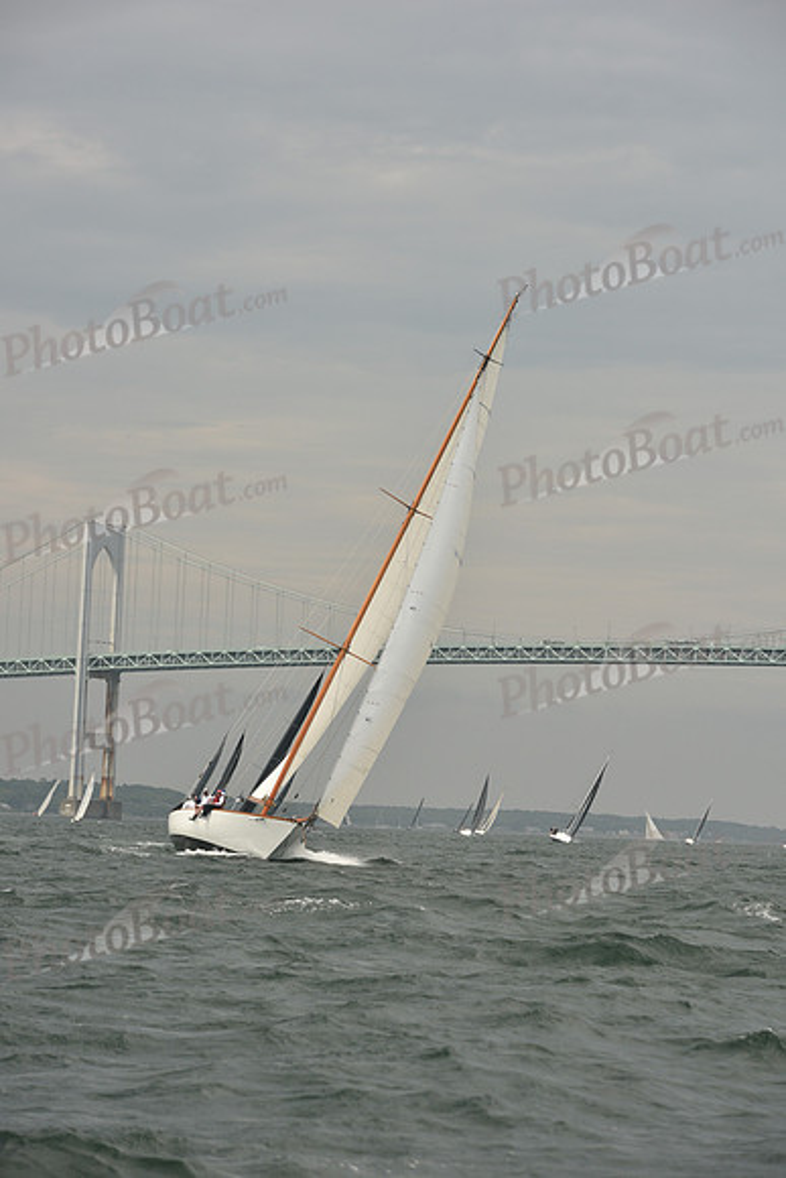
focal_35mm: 102
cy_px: 589
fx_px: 3338
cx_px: 393
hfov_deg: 13.4
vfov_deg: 20.0
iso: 250
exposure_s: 1/640
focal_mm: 102
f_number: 5.6
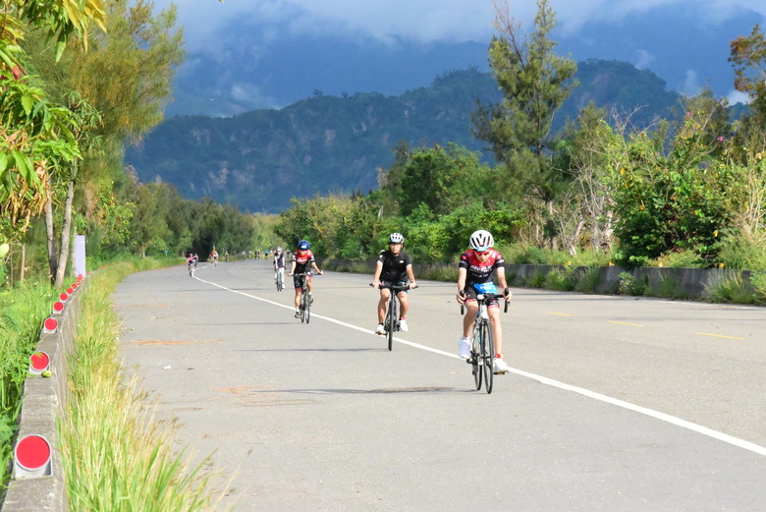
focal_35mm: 175
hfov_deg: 11.7
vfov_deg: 7.9
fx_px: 3726
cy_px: 256
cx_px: 383
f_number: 20
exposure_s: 1/4000
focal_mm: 175
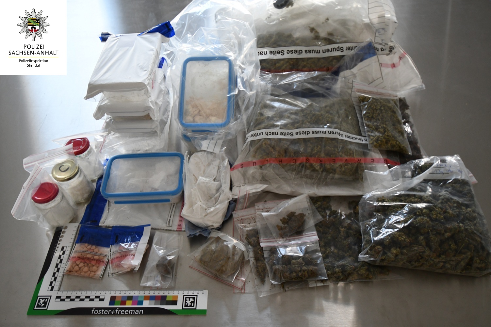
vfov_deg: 43.6
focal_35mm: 30
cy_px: 164
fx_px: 409
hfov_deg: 61.9
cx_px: 246
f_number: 4.5
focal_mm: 20
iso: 800
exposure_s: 1/125
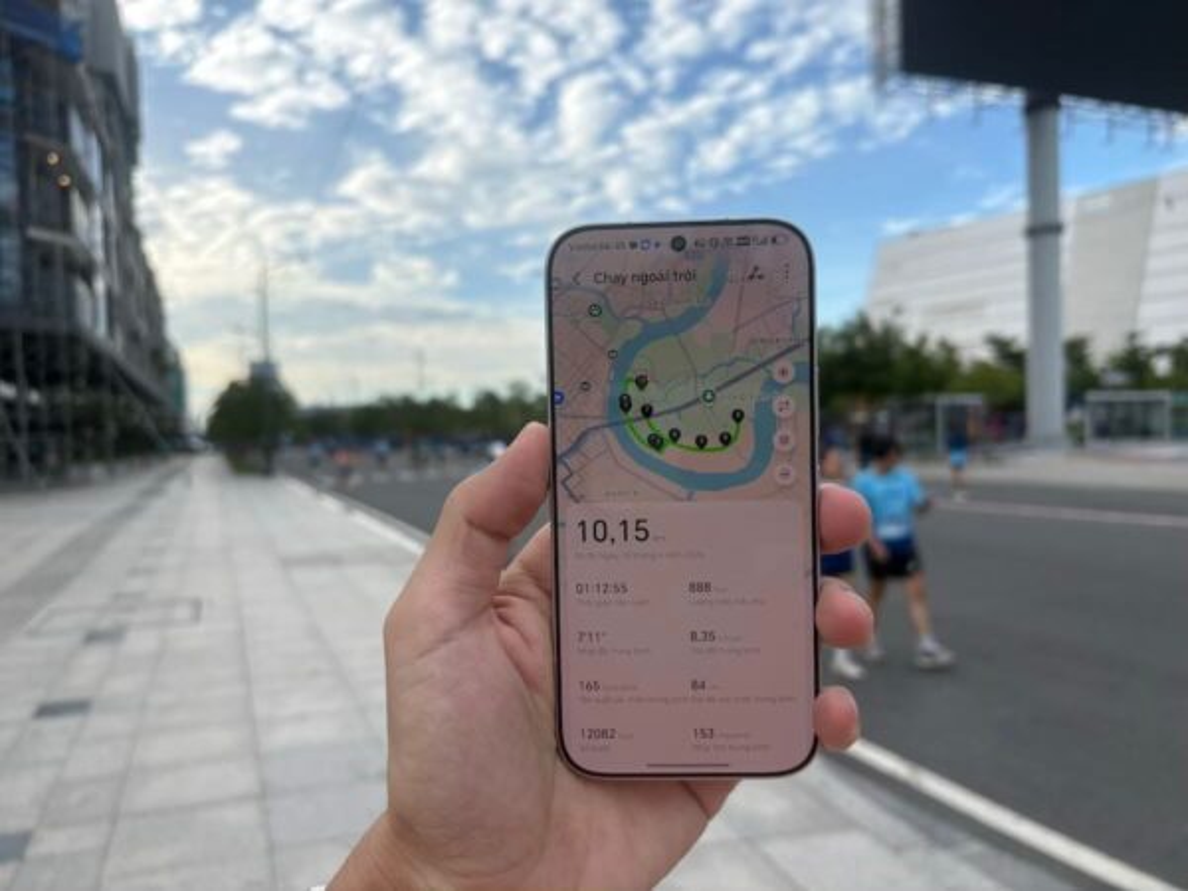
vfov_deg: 53.1
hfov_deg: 67.3
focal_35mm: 26
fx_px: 892
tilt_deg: -0.8
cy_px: 446
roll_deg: +2.1
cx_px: 594
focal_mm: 5.96
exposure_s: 1/1799
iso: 50
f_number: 1.6
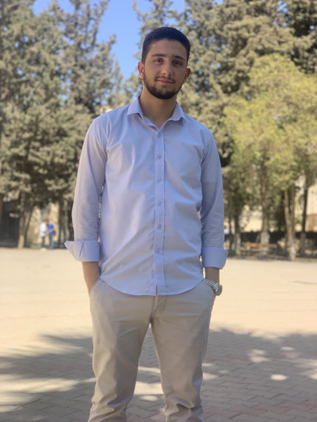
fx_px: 635
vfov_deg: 36.8
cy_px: 211
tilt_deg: +3.9
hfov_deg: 28.0
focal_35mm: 52
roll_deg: -1.2
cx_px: 158
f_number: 2.4
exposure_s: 1/410
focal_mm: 6
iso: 16
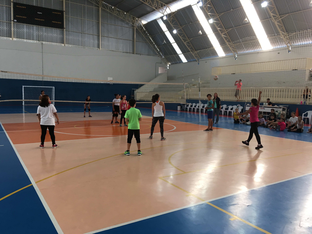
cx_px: 156
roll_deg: -1.2
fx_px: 261
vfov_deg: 48.2
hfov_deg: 61.7
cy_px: 117
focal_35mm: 29
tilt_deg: -5.6
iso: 25
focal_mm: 4.15
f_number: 2.2
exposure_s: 1/30
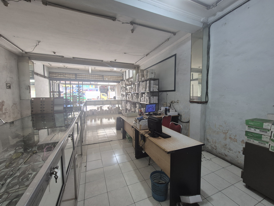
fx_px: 103
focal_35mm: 13
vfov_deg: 89.9
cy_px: 103
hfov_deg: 106.2
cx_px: 137
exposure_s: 1/50
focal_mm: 2.2
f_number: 2.2
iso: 100
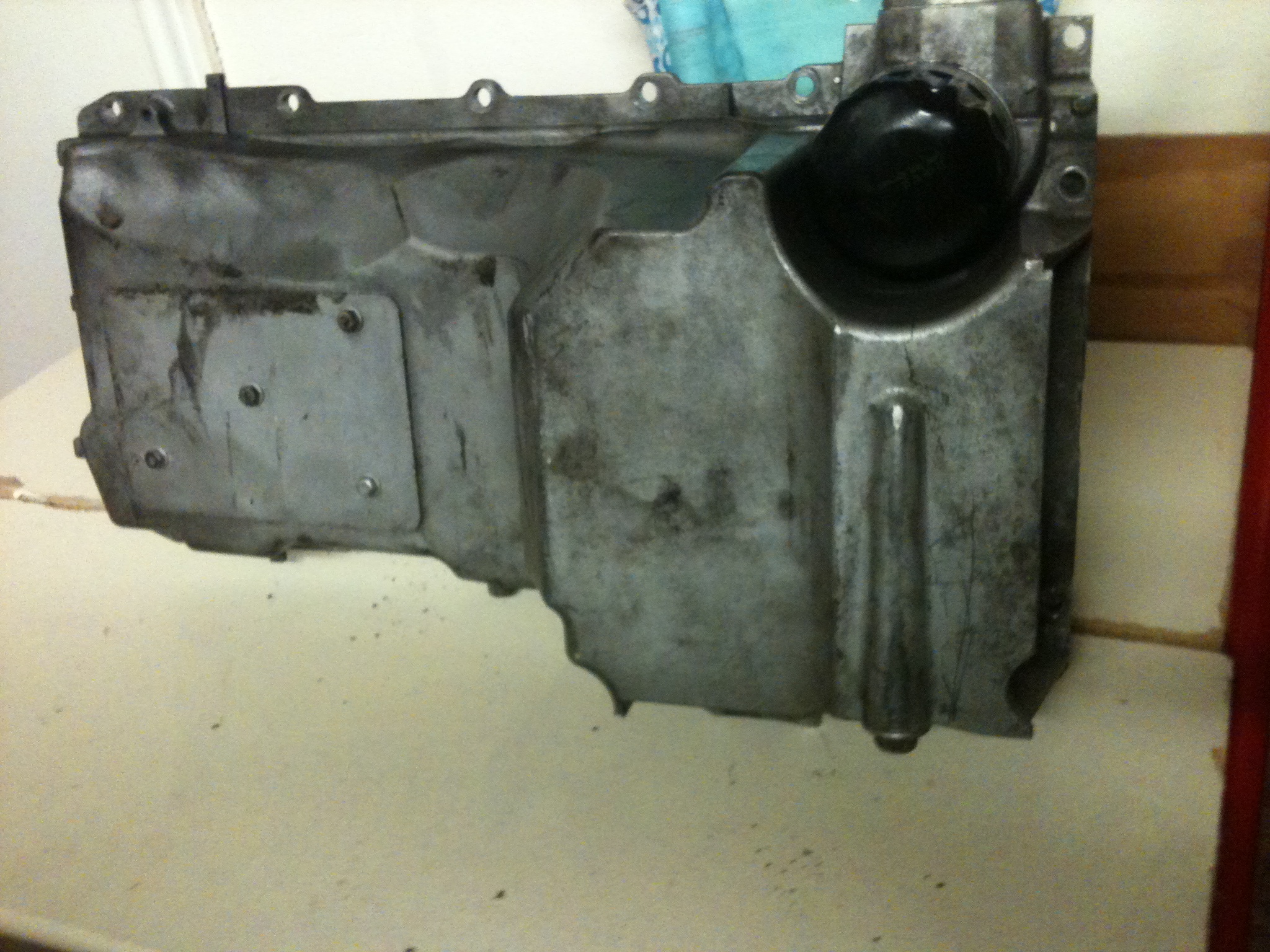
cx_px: 635
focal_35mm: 35
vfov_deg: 40.7
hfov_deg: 52.6
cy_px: 476
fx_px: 1284
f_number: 2.8
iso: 320
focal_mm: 3.9
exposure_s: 1/15
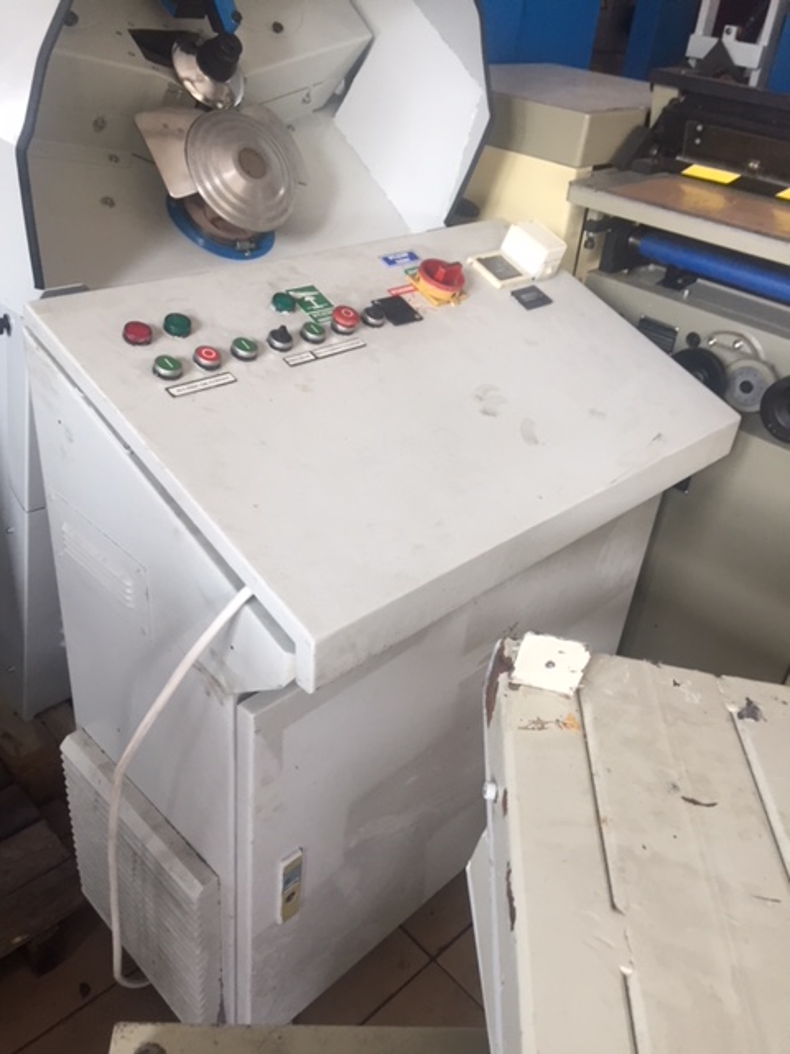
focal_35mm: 29
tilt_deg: -34.0
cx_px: 395
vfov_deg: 61.7
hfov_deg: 48.2
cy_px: 527
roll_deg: -5.8
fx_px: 882
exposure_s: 1/33
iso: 50
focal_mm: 4.15
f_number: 2.2
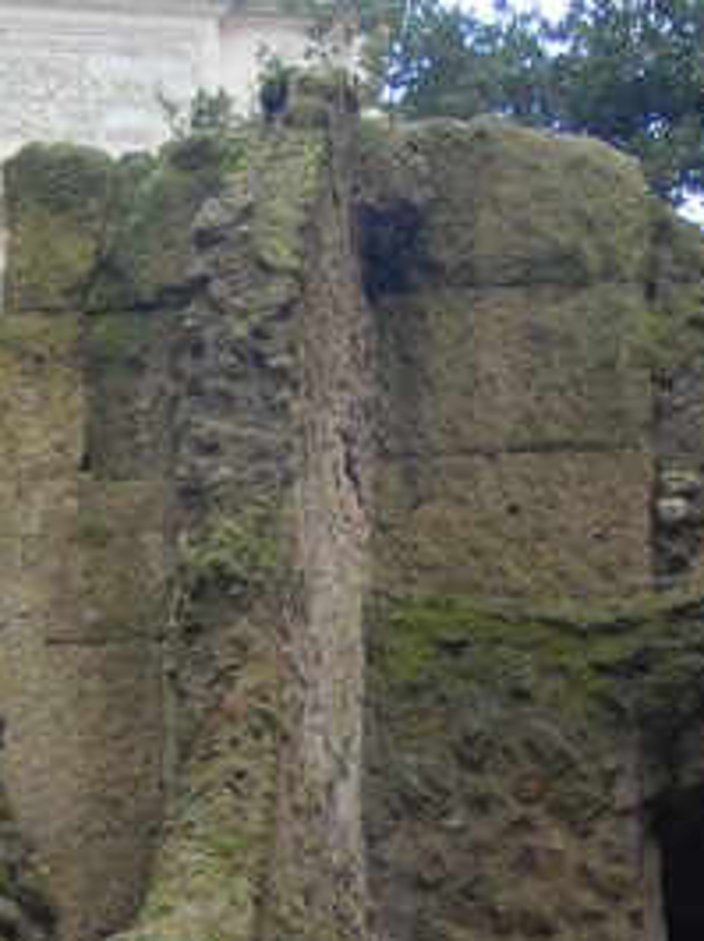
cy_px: 957
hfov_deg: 19.3
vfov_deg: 24.4
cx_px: 488
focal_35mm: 76
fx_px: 2064
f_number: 2.8
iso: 360
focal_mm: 14
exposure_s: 1/30
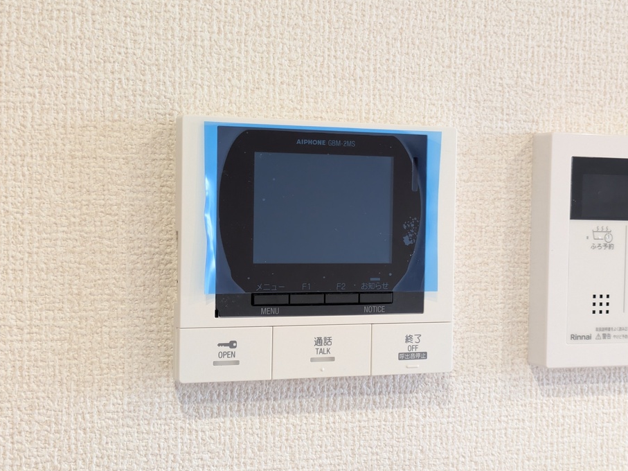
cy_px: 238
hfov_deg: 35.5
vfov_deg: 27.0
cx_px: 311
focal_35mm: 54
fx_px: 980
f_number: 1.89
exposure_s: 1/30
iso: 80
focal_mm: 5.43
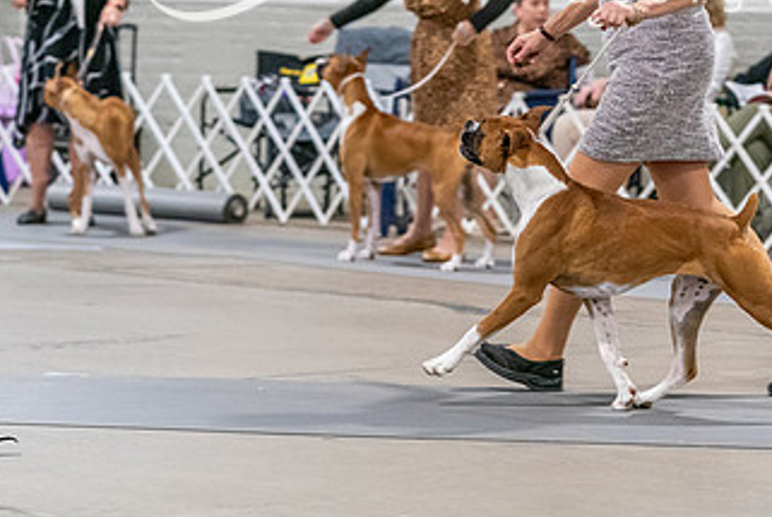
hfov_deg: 11.7
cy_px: 64
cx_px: 488
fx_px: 3758
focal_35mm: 175
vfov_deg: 7.9
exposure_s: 1/320
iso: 6400
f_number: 3.2
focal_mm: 97
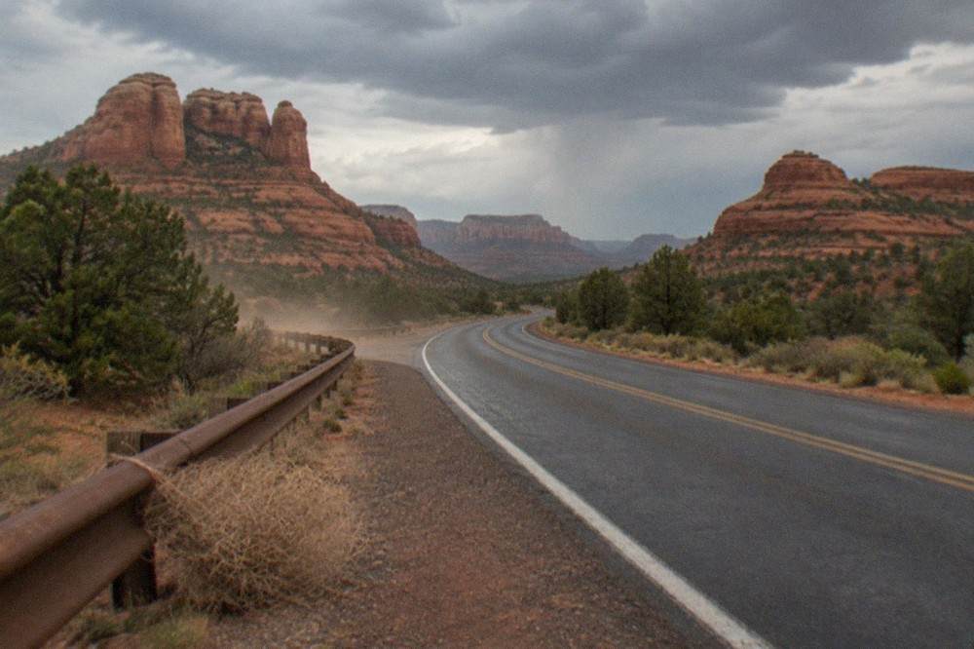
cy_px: 324
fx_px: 1001
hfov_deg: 51.9
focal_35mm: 37
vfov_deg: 35.9
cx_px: 487
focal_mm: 37
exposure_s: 1/320
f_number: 11
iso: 500
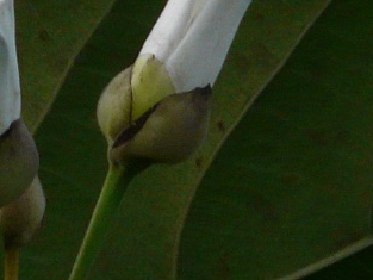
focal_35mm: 2311
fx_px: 24911
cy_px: -1
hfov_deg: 0.9
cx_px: 44
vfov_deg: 0.6
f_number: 4.2
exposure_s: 1/100
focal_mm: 82.8
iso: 200
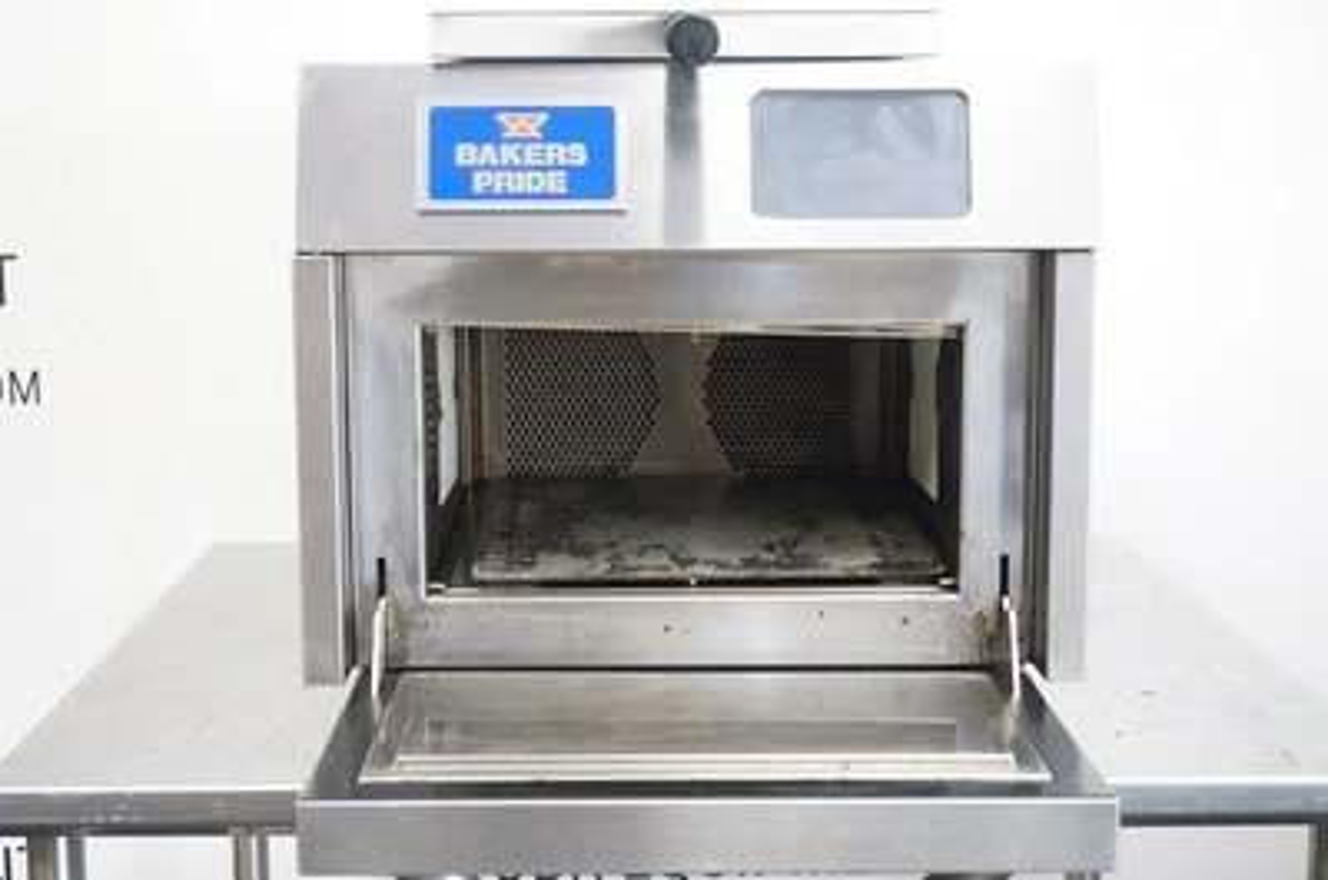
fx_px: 1878
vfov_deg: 26.4
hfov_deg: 39.0
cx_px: 664
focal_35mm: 51
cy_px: 440
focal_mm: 34
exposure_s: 1/25
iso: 3200
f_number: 5.6
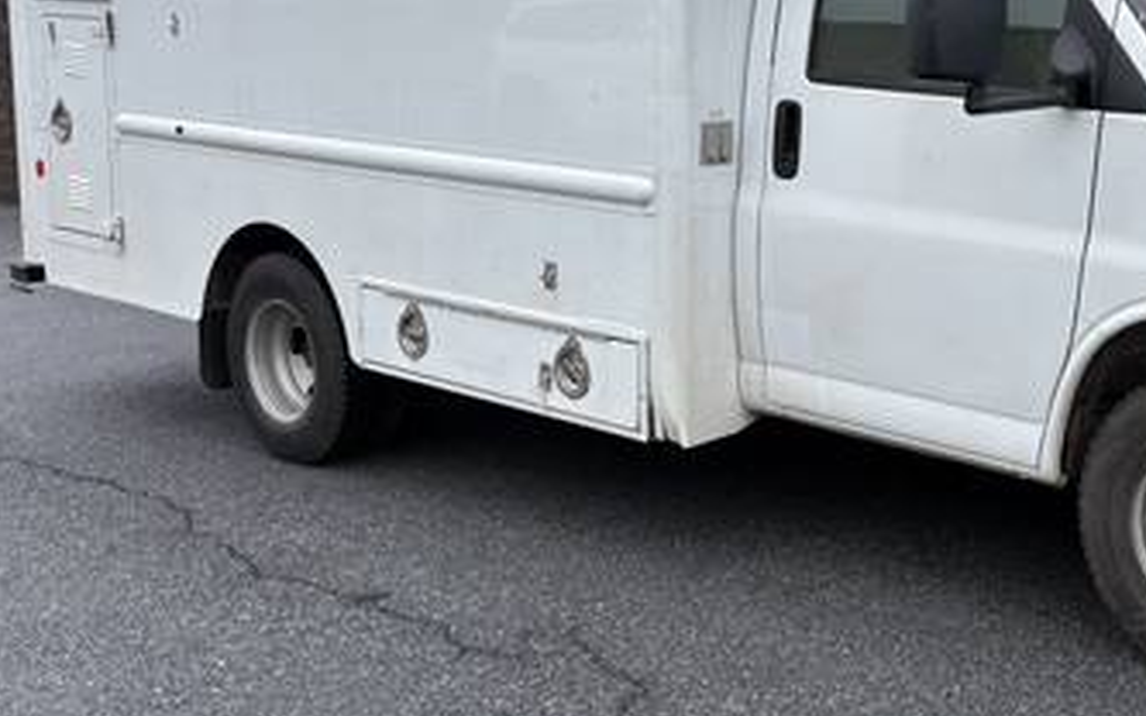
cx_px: 919
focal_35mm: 53
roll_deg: +2.5
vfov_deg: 24.1
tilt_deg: -4.0
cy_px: 162
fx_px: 1655
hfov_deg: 36.9
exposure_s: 1/1001
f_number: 1.6
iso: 50
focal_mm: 5.96
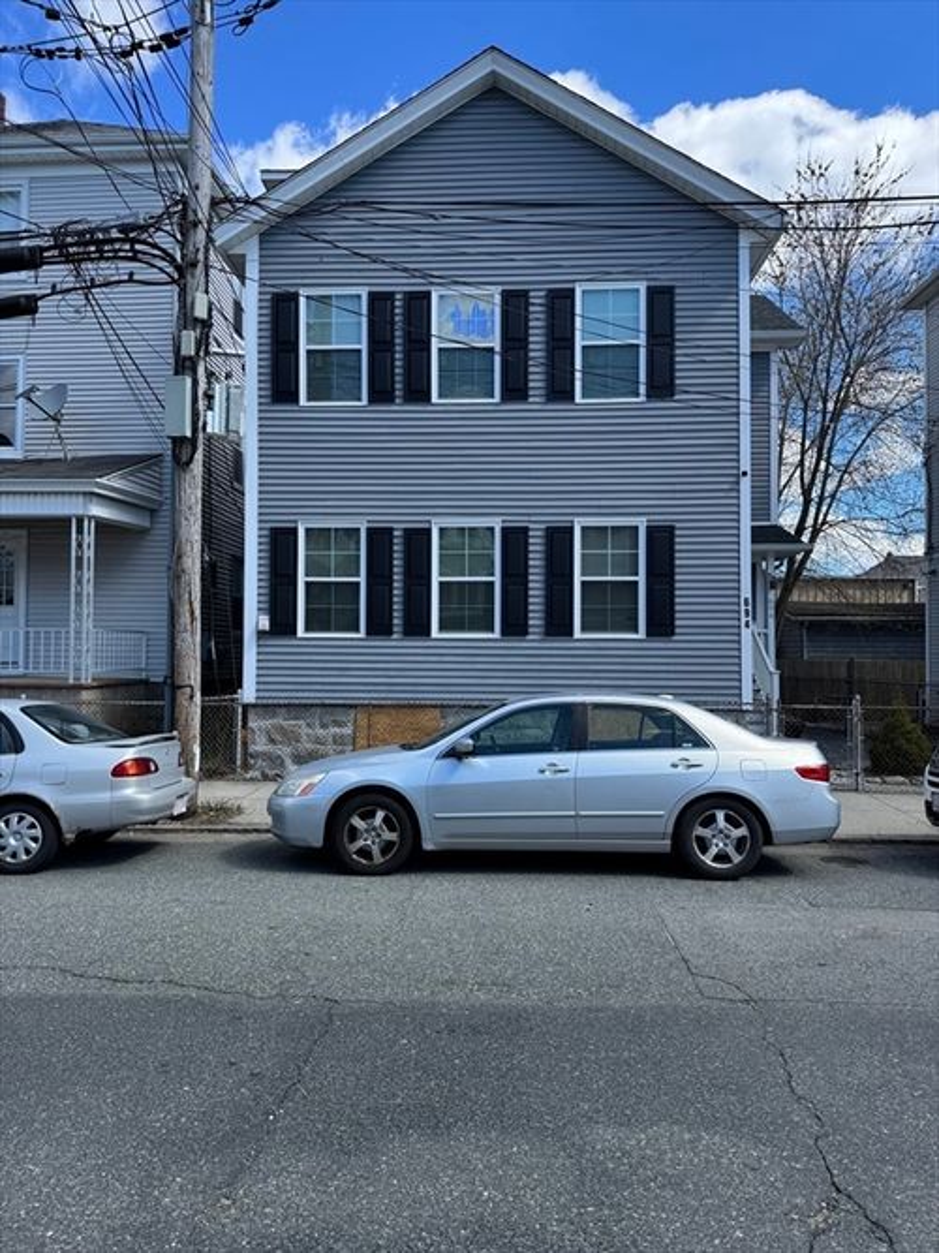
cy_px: 626
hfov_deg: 56.8
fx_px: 868
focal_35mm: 24
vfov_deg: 71.6
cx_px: 470
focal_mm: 6.76
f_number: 1.78
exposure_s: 1/1678
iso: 80
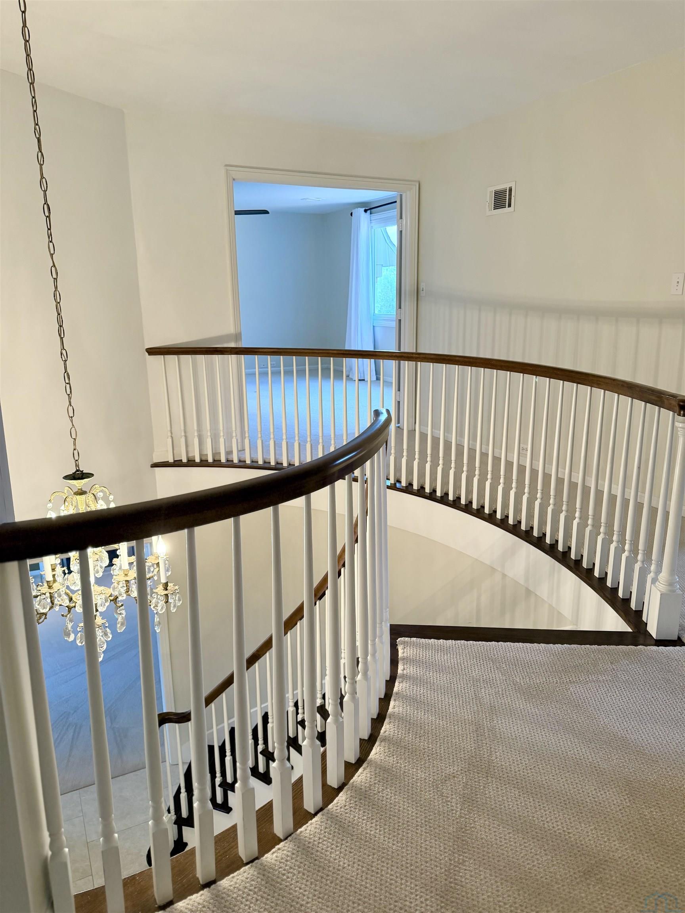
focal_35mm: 24
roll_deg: +1.3
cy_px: 456
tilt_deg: -14.5
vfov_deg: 71.6
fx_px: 633
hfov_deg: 56.8
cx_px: 342
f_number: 1.78
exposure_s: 1/120
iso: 200
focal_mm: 6.76
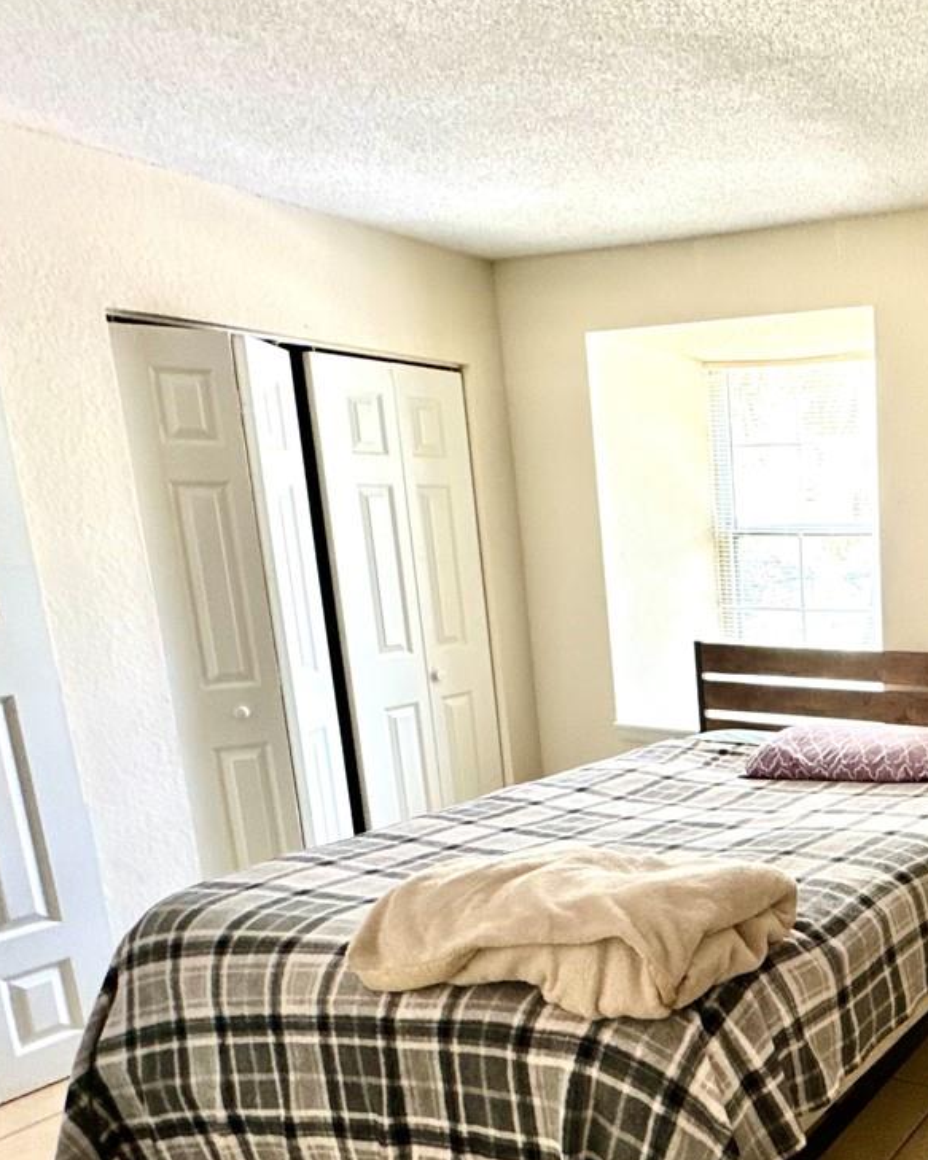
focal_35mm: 30
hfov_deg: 40.8
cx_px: 974
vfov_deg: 58.0
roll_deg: +0.6
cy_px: 730
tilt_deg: -12.3
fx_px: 1030
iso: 320
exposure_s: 1/60
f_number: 2.2
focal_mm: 2.22
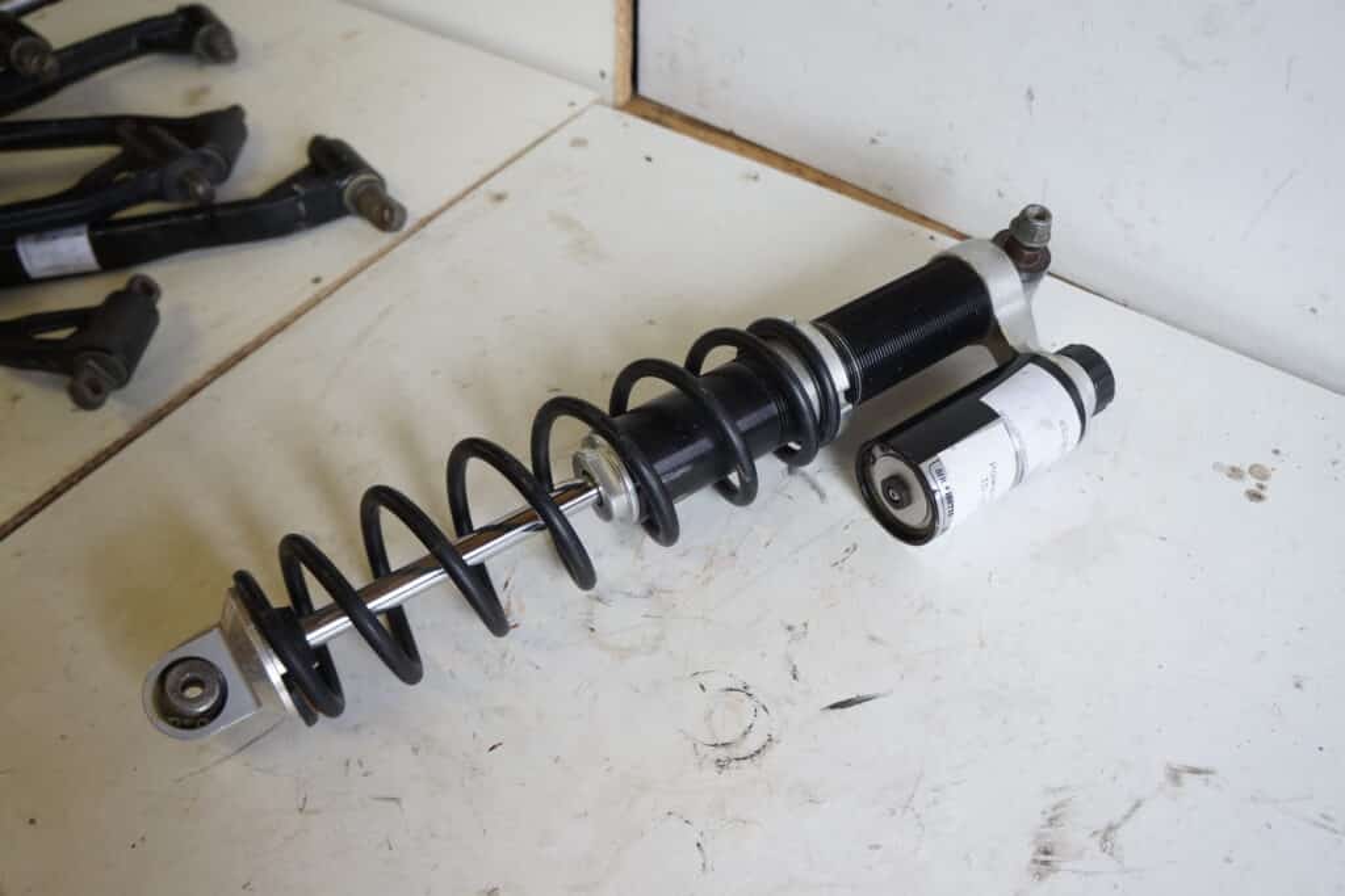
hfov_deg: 67.4
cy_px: 448
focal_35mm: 27
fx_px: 1009
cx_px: 672
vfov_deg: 47.9
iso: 400
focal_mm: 18
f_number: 4
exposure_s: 1/60
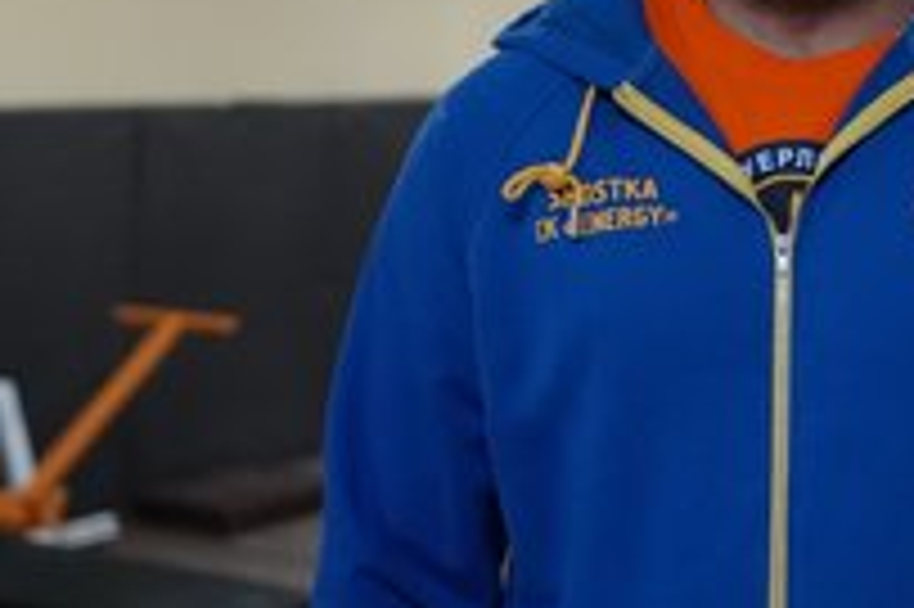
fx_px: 1852
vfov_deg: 18.3
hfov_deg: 27.1
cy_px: 29
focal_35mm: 73
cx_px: 752
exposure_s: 1/125
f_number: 2.8
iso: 12800
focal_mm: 37
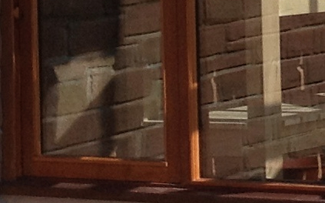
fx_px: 2010
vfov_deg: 5.7
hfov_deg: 9.0
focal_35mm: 227
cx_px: 486
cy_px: -116
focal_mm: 4.28
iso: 80
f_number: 2.4
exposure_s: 1/1259
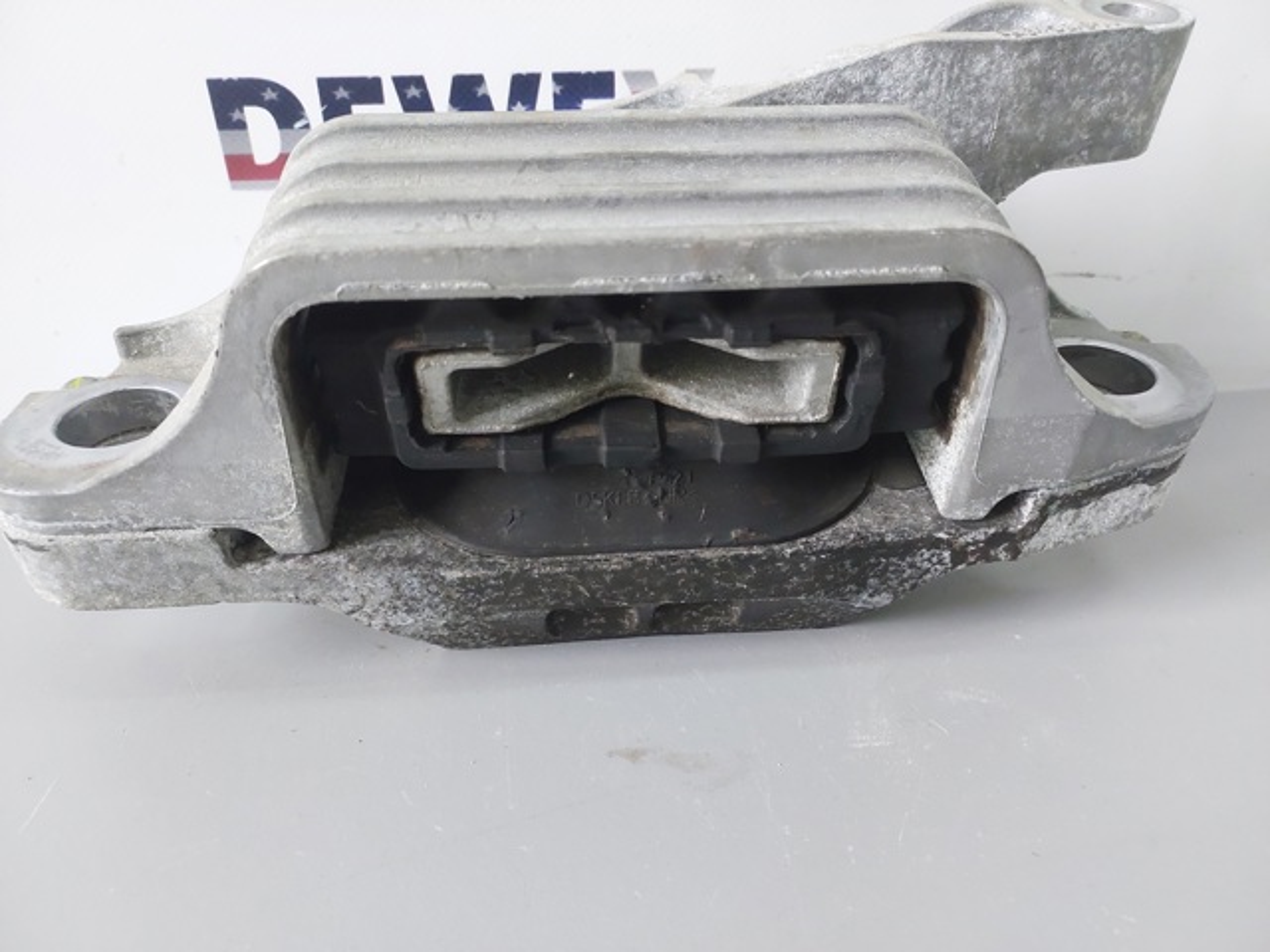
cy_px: 476
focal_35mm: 28
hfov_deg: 63.4
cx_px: 635
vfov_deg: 49.7
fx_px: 1027
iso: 320
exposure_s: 1/100
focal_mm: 5.32
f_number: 1.8
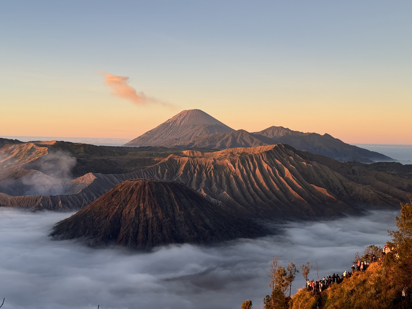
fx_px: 583
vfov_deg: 29.7
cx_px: 206
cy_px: 153
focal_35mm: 49
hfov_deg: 38.9
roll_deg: -1.1
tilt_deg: -1.5
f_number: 1.78
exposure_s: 1/381
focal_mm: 6.76
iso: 64
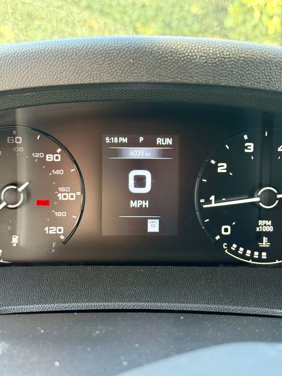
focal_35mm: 48
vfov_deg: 39.7
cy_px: 188
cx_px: 141
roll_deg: +0.0
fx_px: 521
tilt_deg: -28.0
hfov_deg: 30.3
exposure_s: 1/150
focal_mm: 6.76
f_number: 1.78
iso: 250
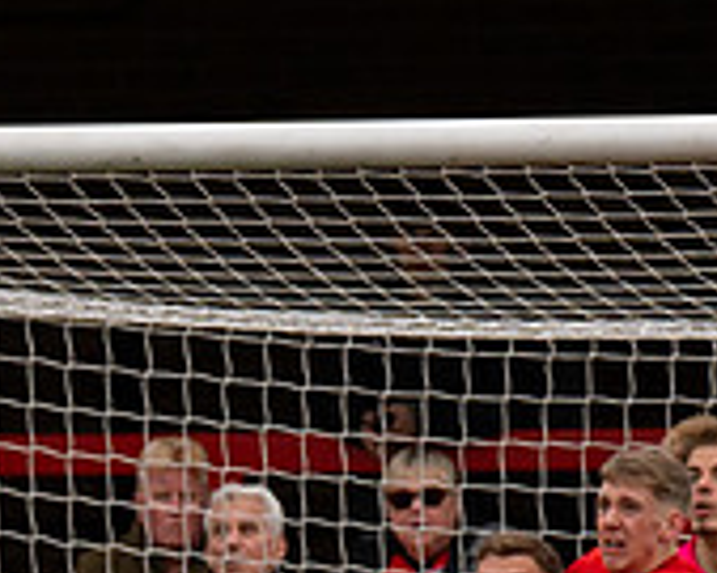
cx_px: -359
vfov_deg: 0.9
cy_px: 381
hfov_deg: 1.1
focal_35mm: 1796
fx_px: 38090
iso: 400
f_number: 4
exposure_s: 1/1250
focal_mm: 250
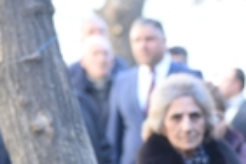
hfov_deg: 5.3
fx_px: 2658
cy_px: 278
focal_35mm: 389
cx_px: 342
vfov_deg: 3.5
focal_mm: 86
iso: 560
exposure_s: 1/200
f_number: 4
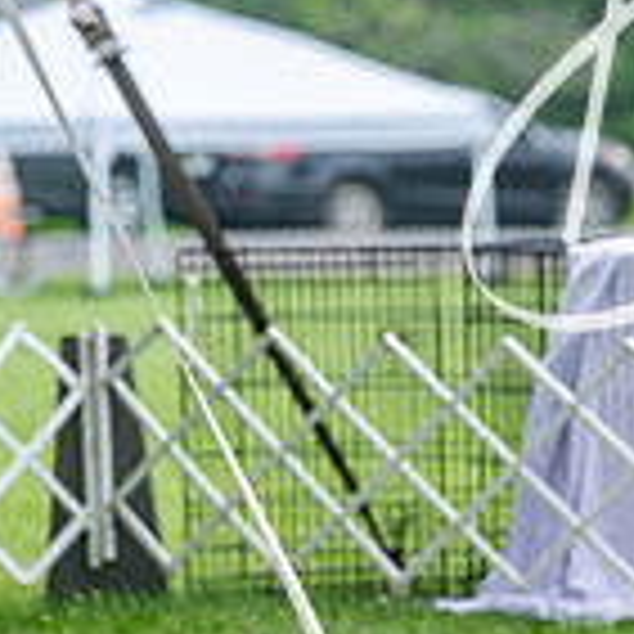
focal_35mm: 551
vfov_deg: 3.2
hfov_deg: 3.2
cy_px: 411
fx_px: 11417
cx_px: 1115
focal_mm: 158
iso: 400
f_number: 4.5
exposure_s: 1/400
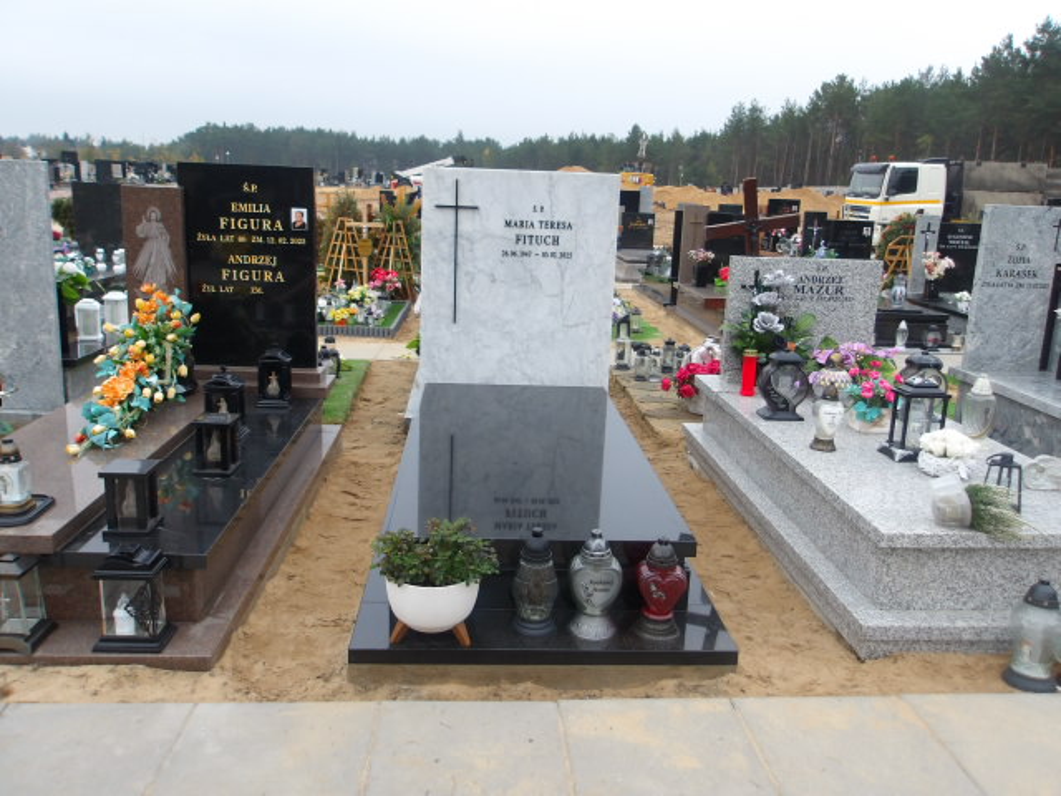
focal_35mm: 27
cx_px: 530
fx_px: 828
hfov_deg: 65.3
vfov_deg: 51.4
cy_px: 398
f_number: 3
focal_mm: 4.9
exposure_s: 1/169
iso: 100
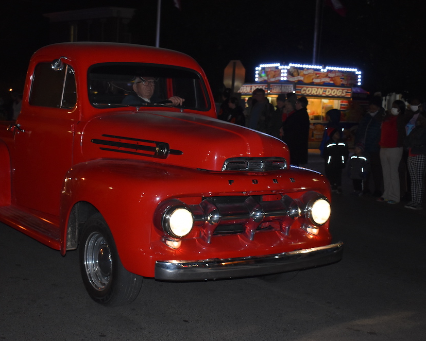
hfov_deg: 31.6
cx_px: 195
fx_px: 751
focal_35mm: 60
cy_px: 171
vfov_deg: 25.6
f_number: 4.5
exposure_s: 1/100
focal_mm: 35
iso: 1600
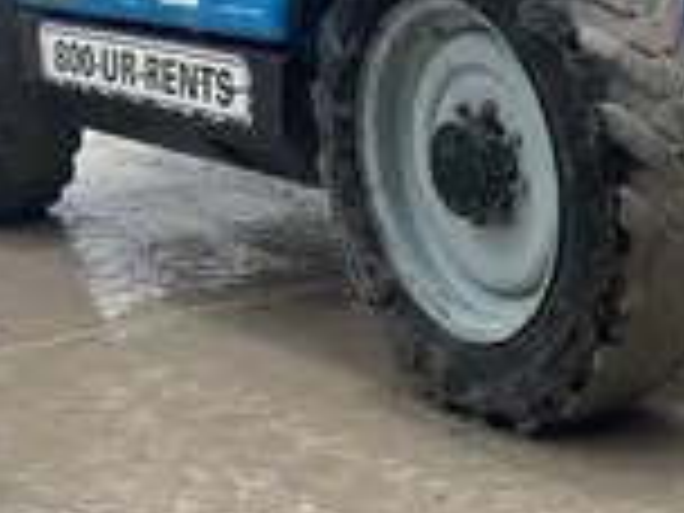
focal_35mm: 94
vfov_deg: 15.7
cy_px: 164
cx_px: 932
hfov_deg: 19.0
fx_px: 1857
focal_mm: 5.1
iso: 50
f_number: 1.6
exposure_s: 1/2571
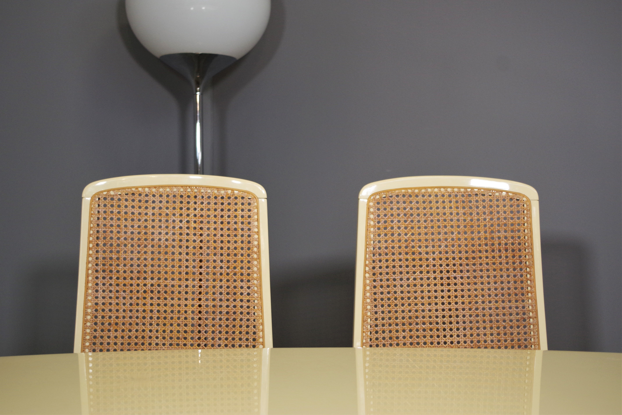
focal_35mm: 49
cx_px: 311
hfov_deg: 40.3
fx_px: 846
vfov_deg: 27.5
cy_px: 208
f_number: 4
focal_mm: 32.5
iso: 800
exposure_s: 1/60
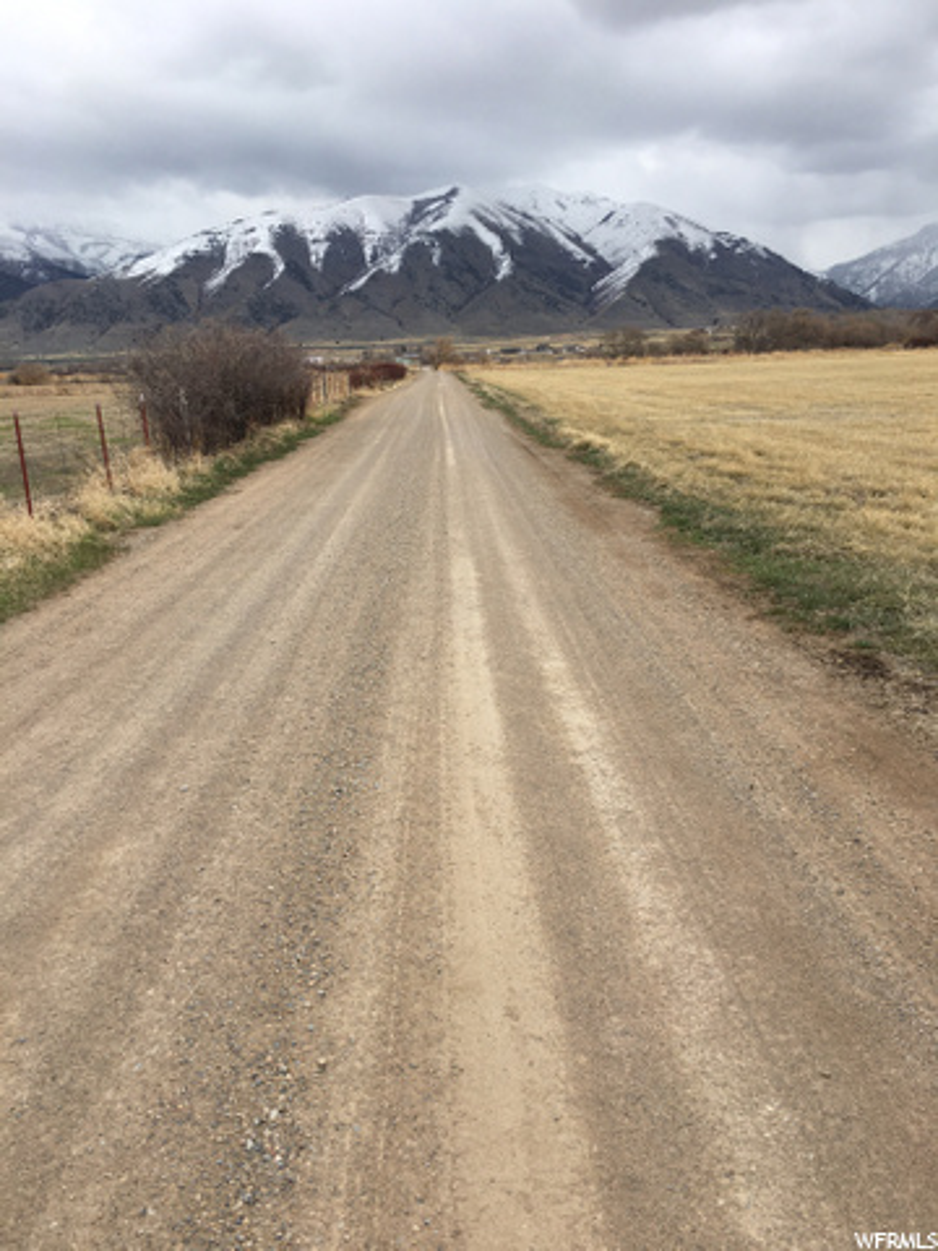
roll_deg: +1.3
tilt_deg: -12.2
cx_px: 469
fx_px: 1048
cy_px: 626
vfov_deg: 61.7
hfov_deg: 48.2
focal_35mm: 29
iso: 25
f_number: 2.2
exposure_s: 1/1538
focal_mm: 4.15
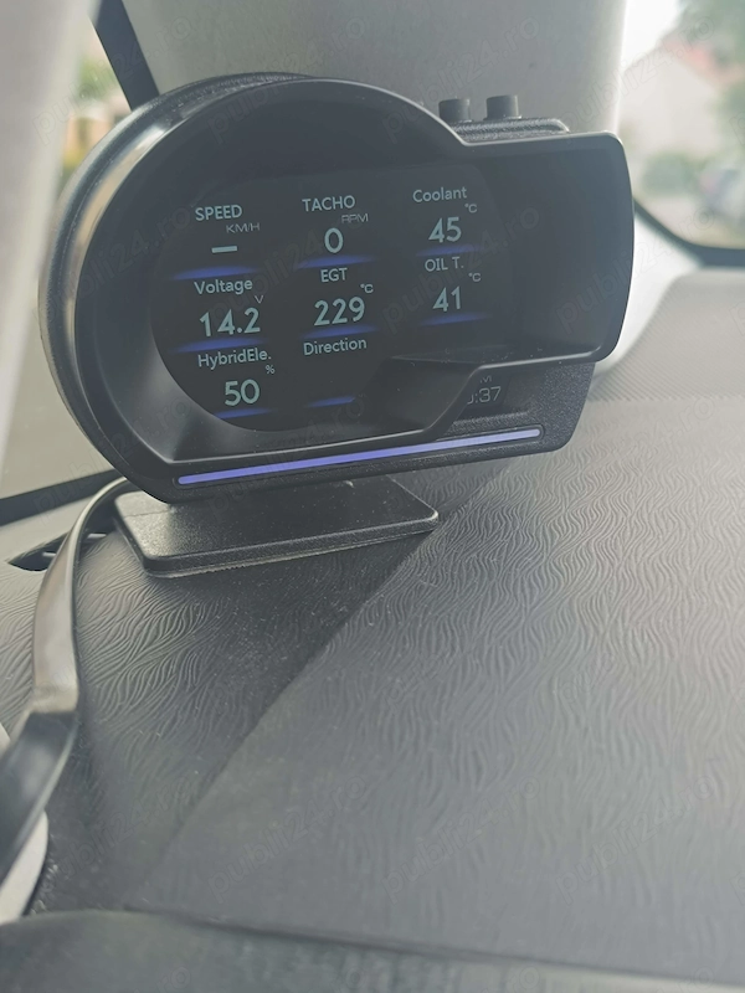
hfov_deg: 56.8
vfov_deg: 71.6
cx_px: 372
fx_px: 689
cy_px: 496
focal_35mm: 24
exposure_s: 1/100
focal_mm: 6.14
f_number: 1.65
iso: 196
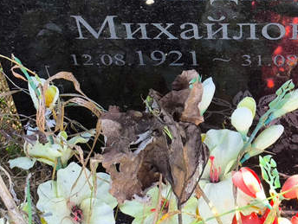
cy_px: -5
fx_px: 1000
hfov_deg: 16.8
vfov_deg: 12.6
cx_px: 243
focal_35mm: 116
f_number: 1.7
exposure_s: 1/103
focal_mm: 4.71
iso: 50
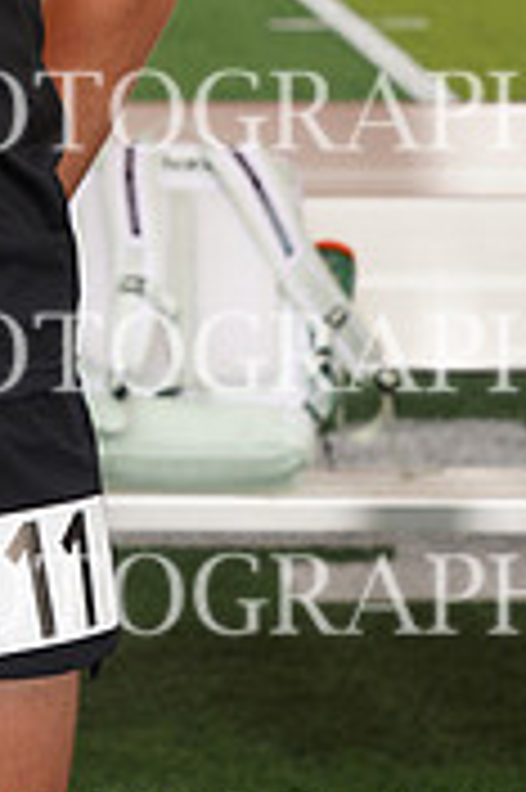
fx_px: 4919
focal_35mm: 224
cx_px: -227
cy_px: -252
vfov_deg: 9.0
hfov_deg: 6.1
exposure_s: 1/160
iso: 100
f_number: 8
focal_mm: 68
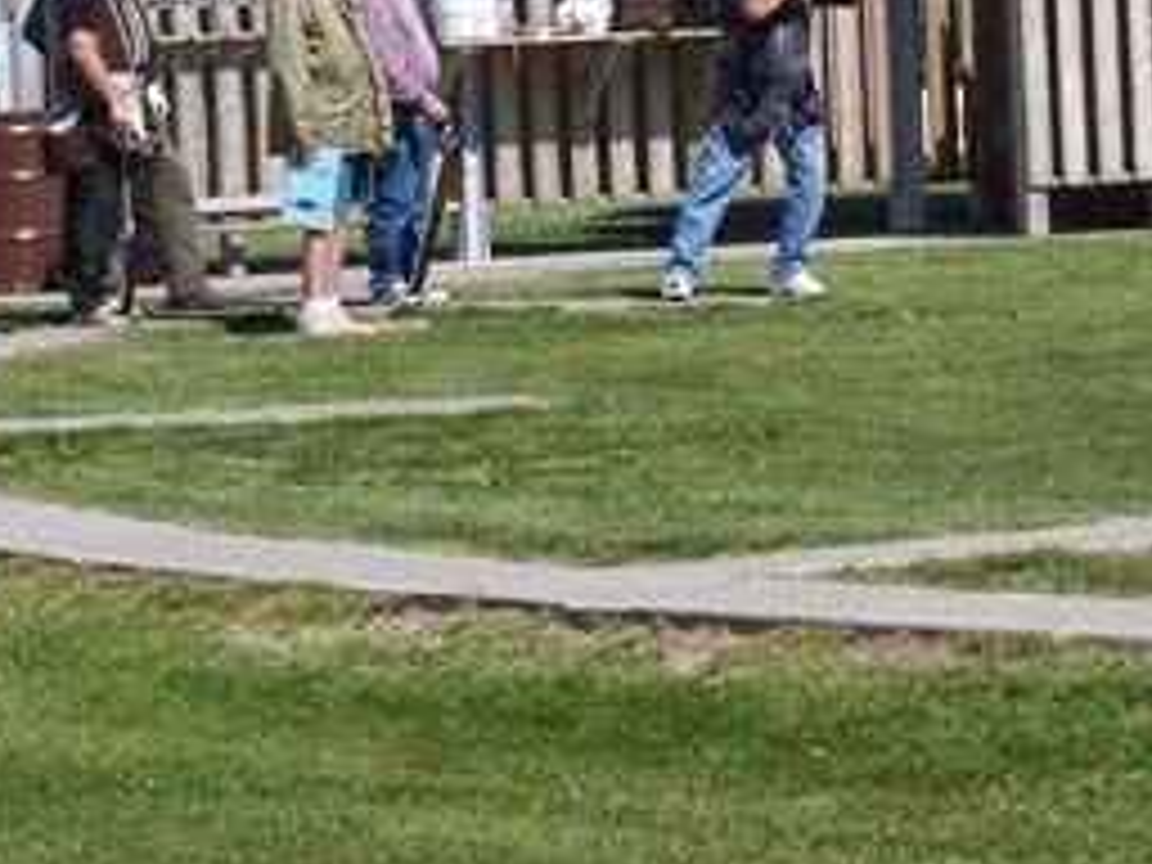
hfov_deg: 7.3
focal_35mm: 272
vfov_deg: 5.5
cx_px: 918
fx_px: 9052
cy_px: 178
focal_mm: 23.1
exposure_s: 1/350
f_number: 6.3
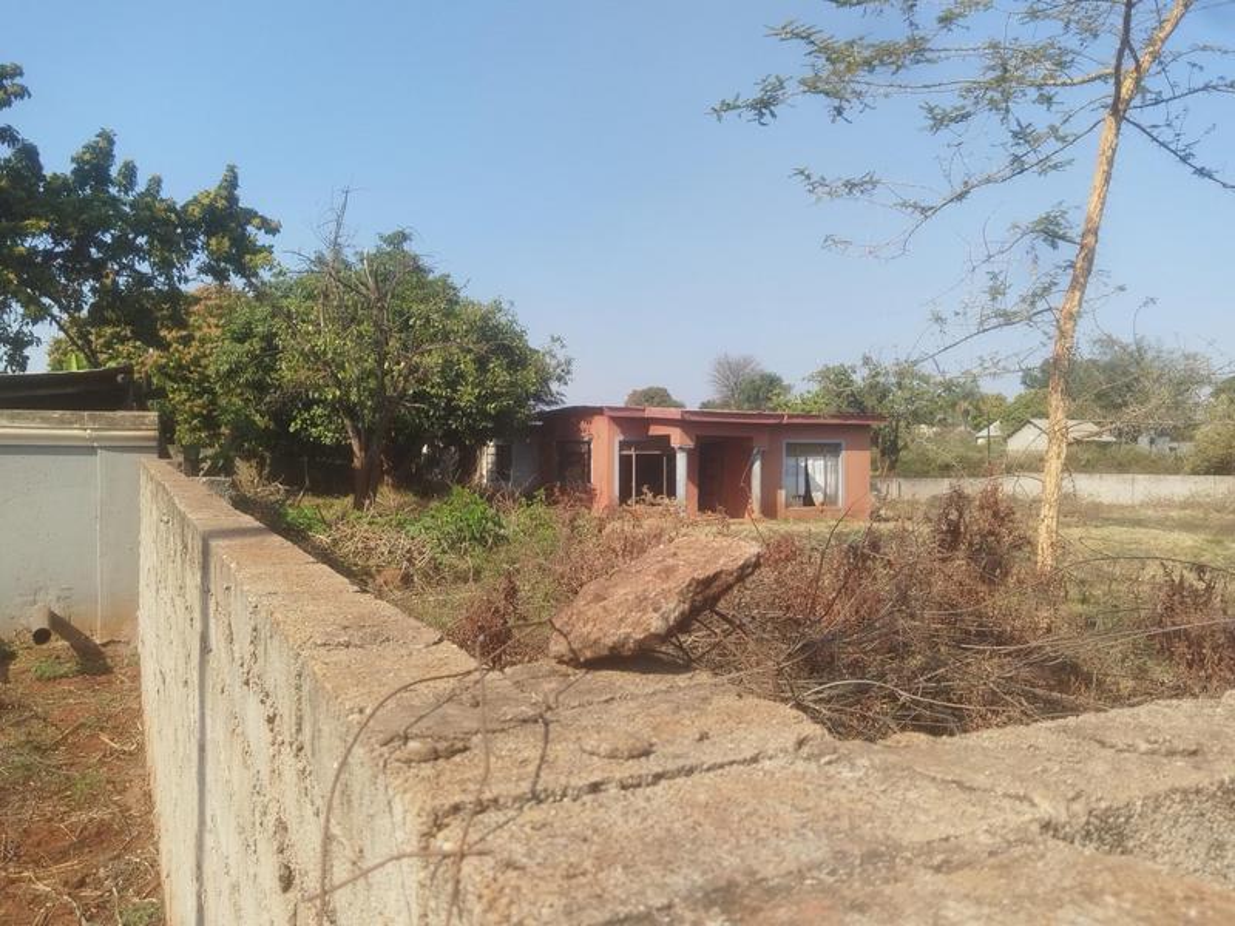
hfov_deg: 67.3
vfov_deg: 53.1
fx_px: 928
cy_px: 463
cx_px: 618
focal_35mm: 26
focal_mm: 4.95
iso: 100
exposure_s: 1/696
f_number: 1.9
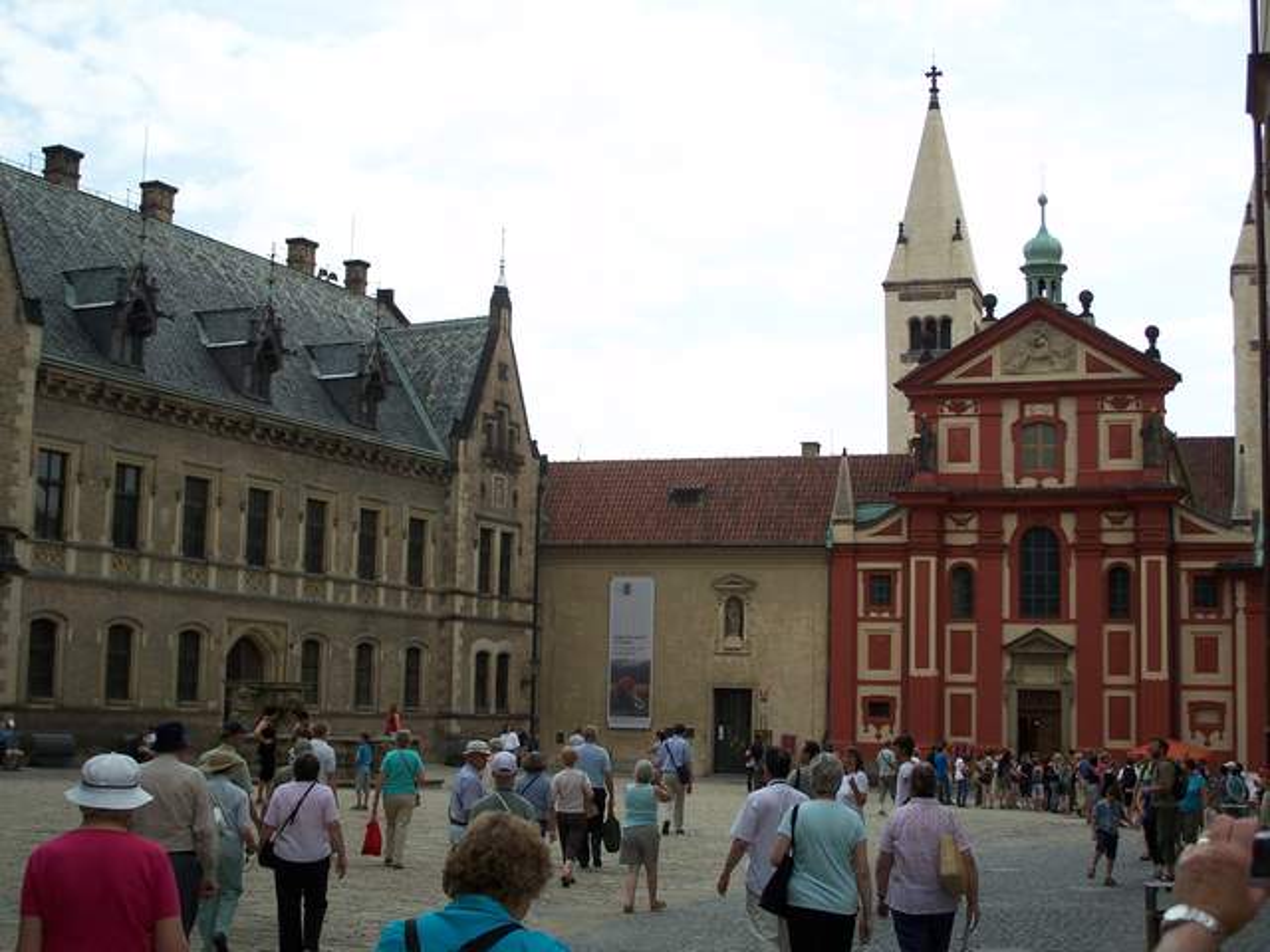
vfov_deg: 28.6
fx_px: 1871
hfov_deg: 37.5
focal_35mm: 51
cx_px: 635
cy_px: 476
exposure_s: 1/400
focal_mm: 10.7
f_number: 3.2
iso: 64
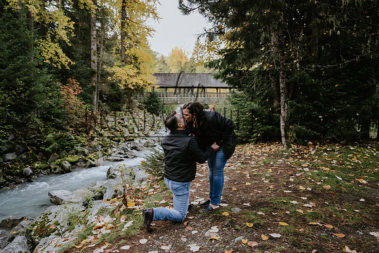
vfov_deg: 44.7
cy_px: 135
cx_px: 175
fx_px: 307
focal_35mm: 29
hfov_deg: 63.3
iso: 1000
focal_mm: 26.5
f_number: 2.8
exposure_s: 1/500
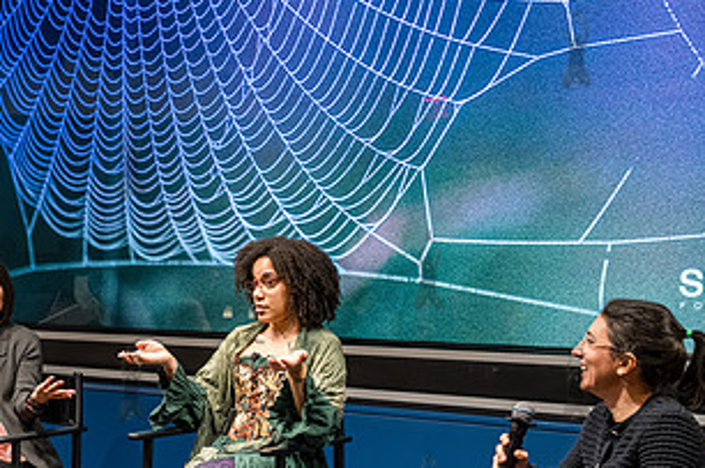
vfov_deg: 20.0
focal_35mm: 67
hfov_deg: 29.4
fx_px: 1310
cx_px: 129
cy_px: 380
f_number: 3.5
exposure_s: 1/160
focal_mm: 35
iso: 5000
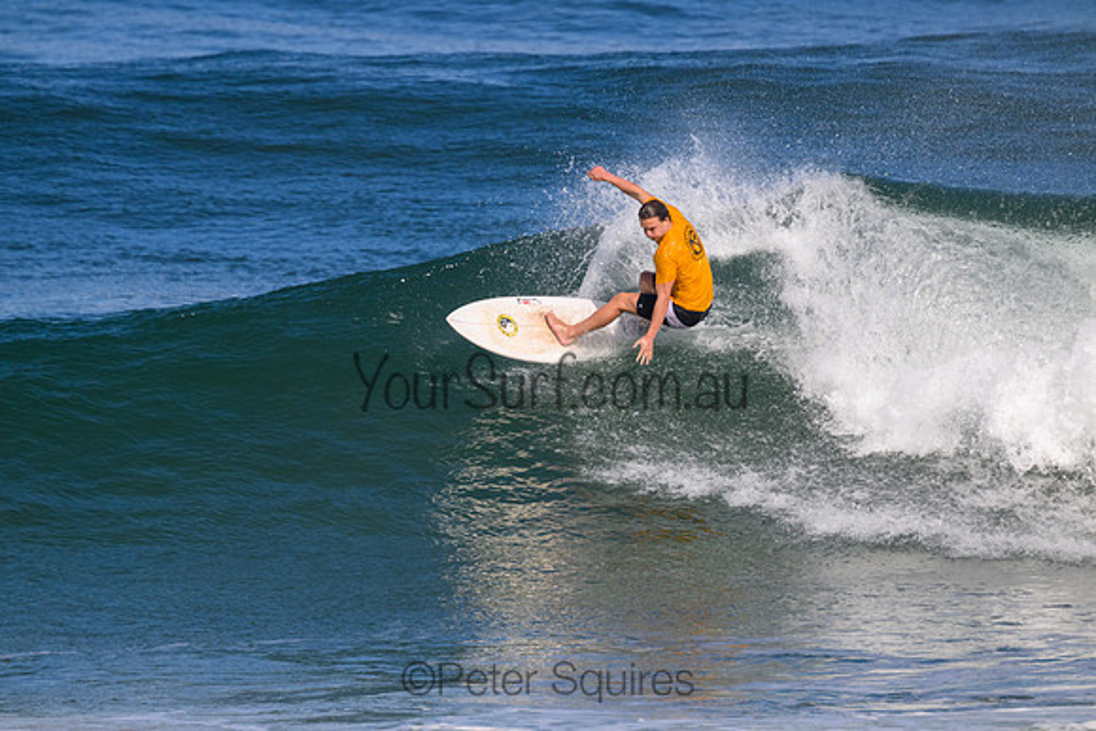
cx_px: 548
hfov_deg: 2.6
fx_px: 24360
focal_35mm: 800
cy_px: 366
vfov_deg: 1.7
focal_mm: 800
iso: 1250
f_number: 11
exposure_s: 1/2000
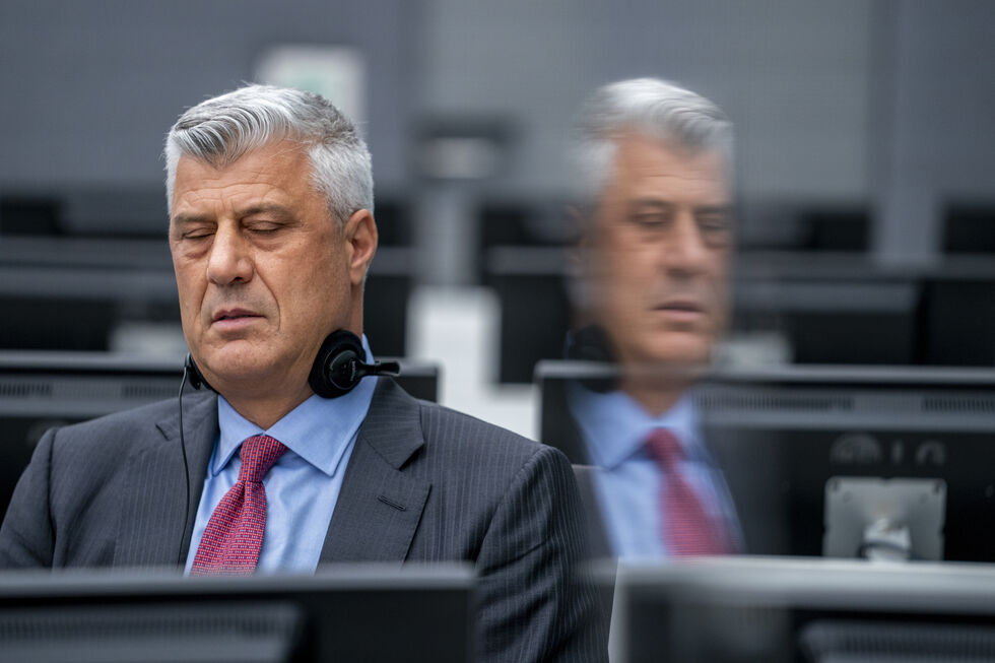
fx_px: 5526
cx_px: 498
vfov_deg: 6.9
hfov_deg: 10.3
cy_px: 332
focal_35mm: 200
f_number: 2.8
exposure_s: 1/500
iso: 1600
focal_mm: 200
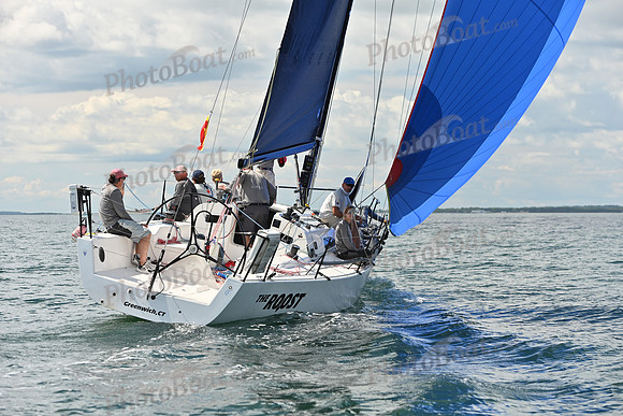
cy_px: 208
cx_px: 312
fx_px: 1696
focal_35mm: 98
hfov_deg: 20.8
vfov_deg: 14.0
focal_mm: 98
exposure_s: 1/1000
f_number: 4.5
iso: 250
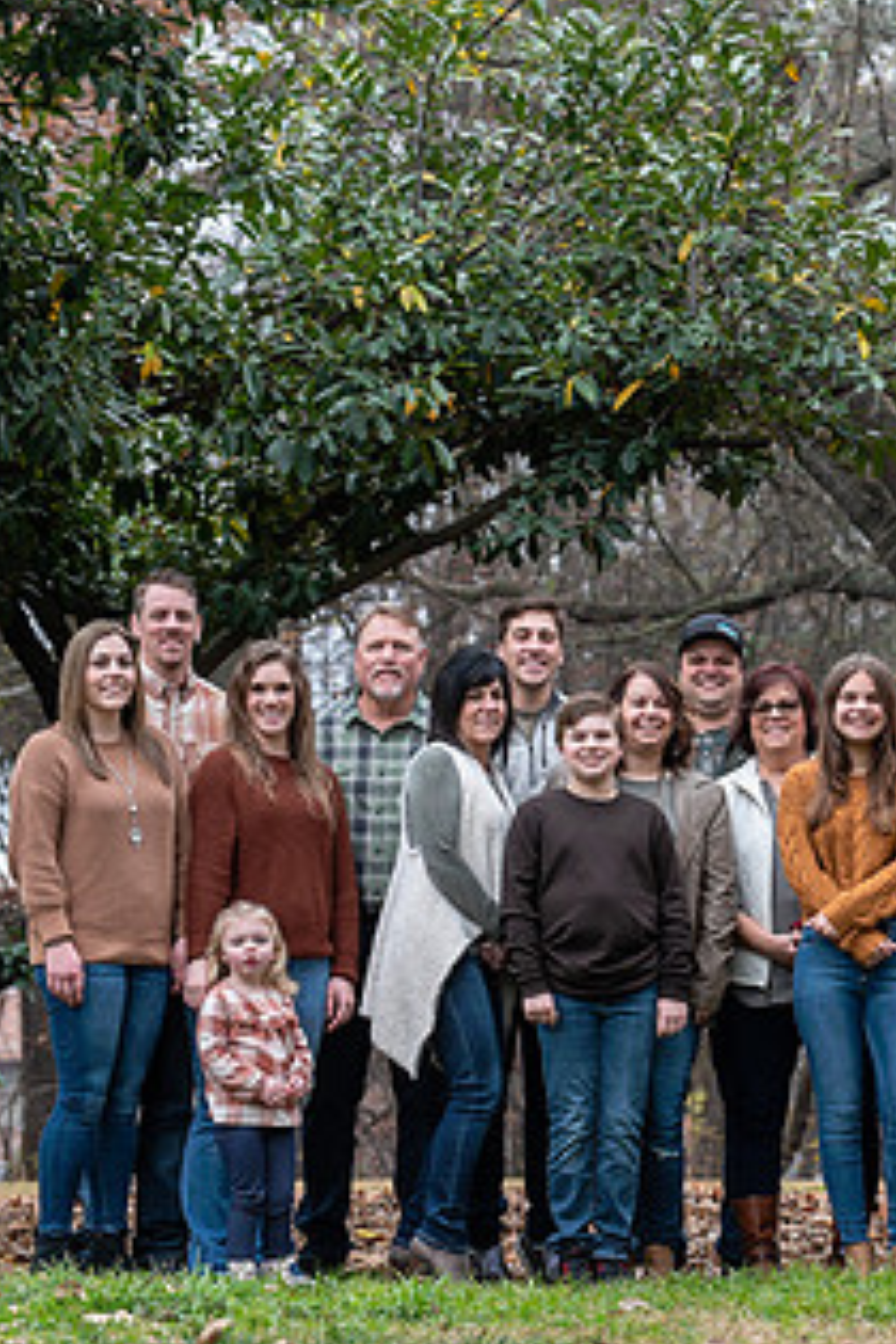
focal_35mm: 175
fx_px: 6533
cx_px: 1007
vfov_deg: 11.7
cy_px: 689
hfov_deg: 7.8
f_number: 4
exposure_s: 1/125
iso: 200
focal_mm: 95
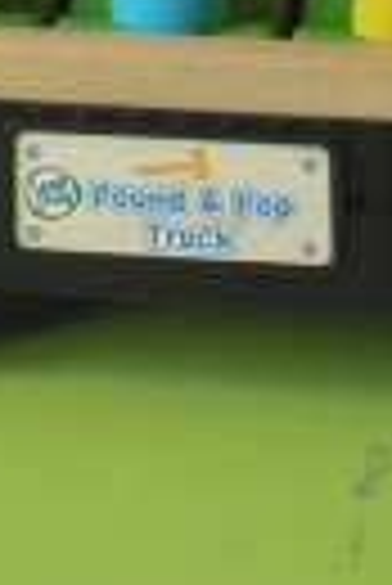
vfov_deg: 10.5
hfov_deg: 7.1
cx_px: 41
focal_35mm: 194
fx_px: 3160
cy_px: -72
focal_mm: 6.2
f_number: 2.8
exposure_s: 1/250
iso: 100
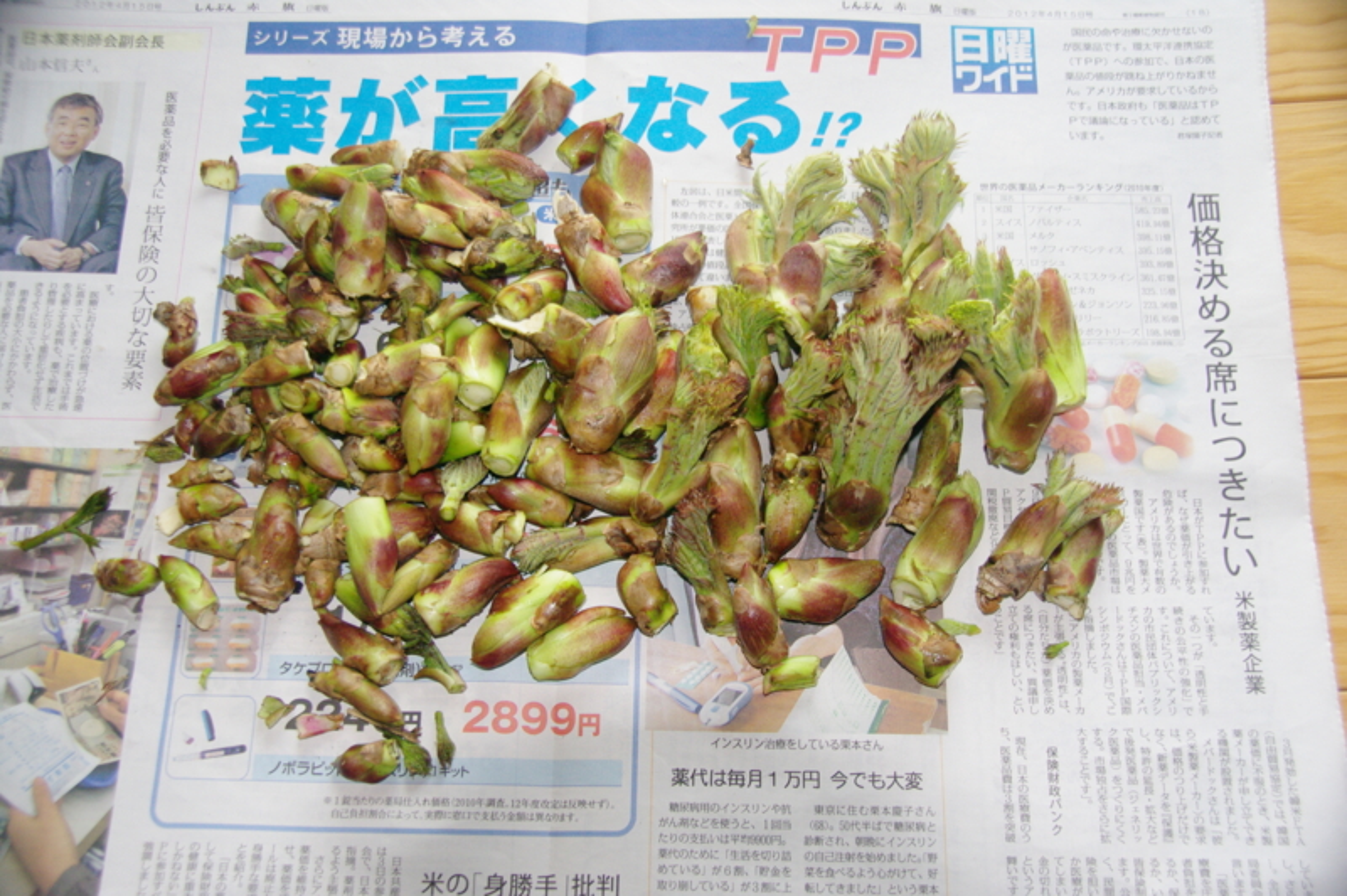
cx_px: 674
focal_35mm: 40
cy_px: 448
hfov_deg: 48.2
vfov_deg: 33.1
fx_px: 1507
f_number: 4
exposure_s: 1/45
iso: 1600
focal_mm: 26.88
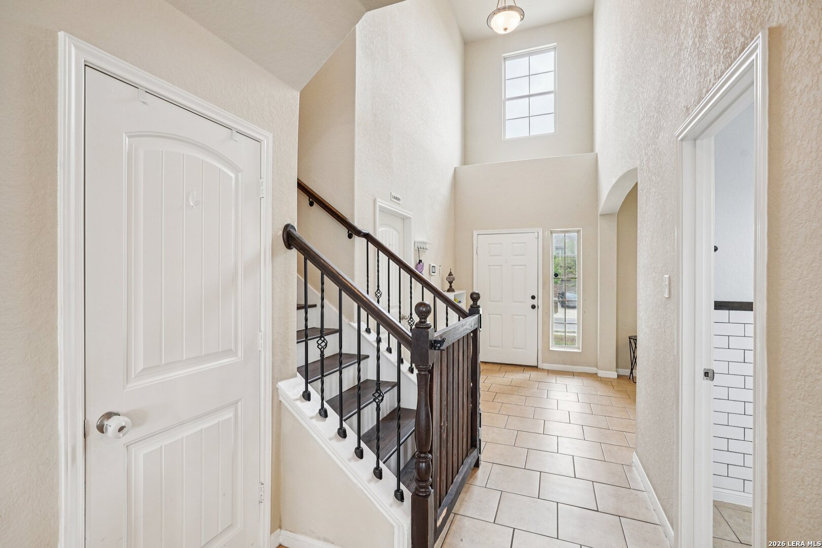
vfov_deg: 73.7
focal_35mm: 16
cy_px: 274
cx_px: 411
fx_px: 365
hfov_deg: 96.7
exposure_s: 1/20
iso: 400
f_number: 8
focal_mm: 16
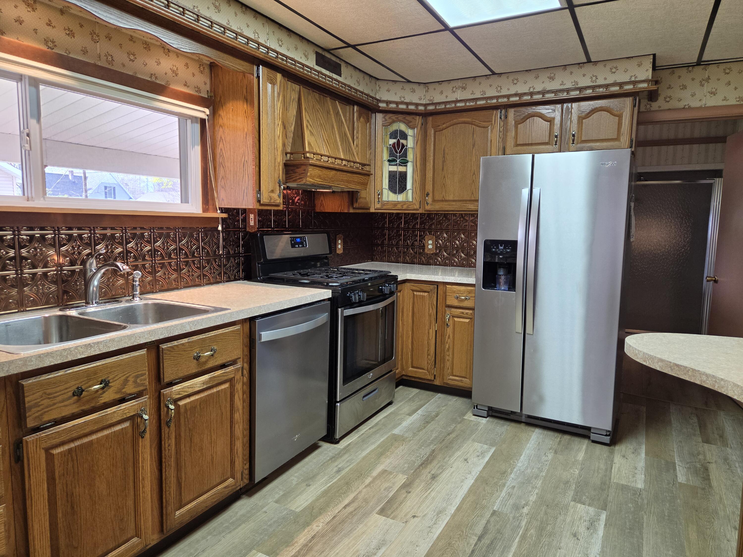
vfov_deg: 58.9
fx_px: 494
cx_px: 372
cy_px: 278
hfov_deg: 73.9
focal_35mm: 23
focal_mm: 5.4
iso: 125
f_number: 1.8
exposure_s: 1/120
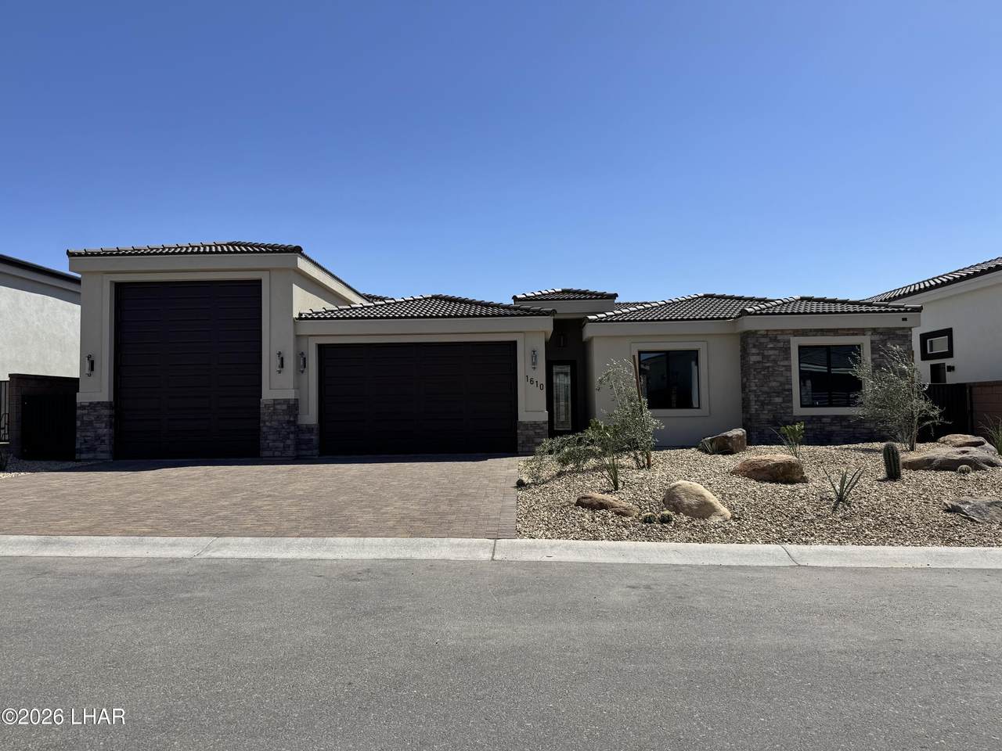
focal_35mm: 24
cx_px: 501
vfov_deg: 56.8
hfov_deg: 71.6
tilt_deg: +6.0
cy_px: 376
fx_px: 695
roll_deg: -0.3
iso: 80
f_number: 1.78
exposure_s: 1/7092
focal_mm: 6.76
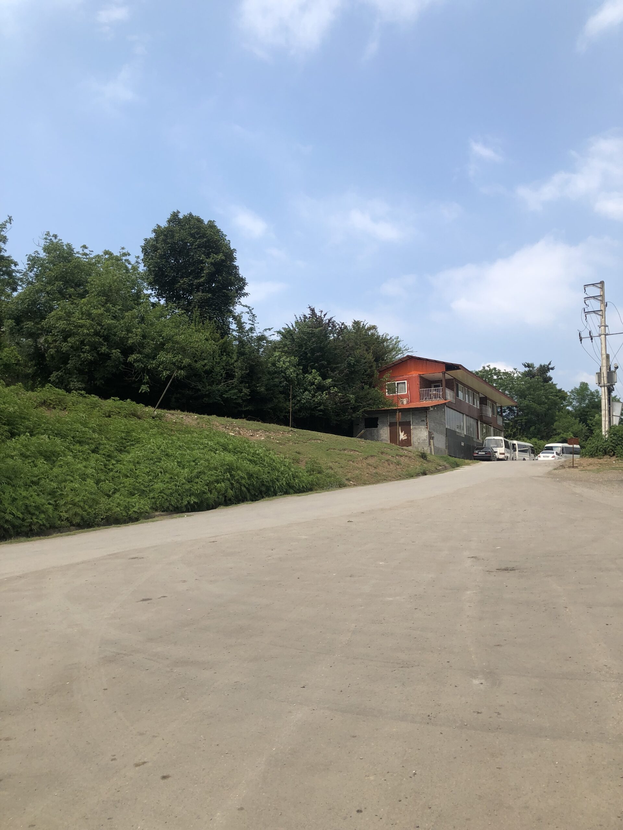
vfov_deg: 63.4
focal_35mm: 28
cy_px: 415
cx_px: 312
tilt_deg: +7.4
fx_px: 672
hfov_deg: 49.7
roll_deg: -0.1
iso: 20
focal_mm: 3.99
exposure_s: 1/1919
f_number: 1.8
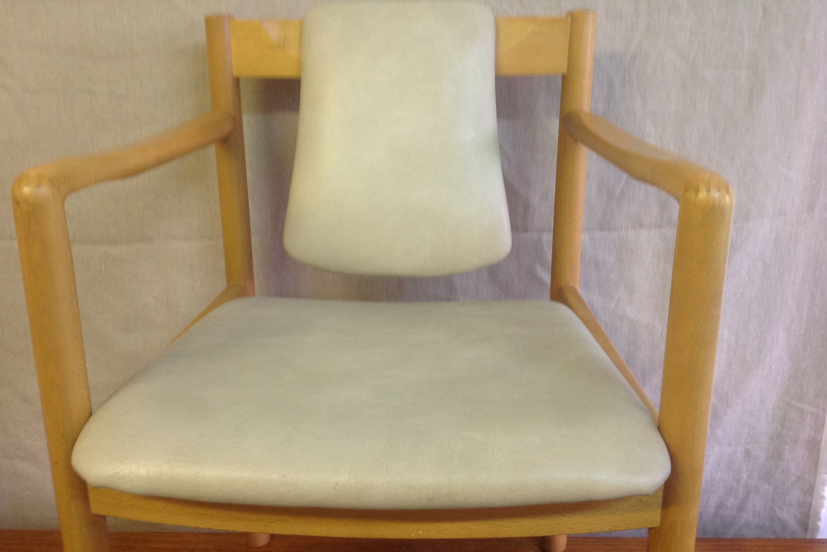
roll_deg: +0.5
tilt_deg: -16.7
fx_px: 850
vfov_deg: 35.9
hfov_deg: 51.9
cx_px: 407
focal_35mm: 37
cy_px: 254
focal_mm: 4.28
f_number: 2.4
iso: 100
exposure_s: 1/17
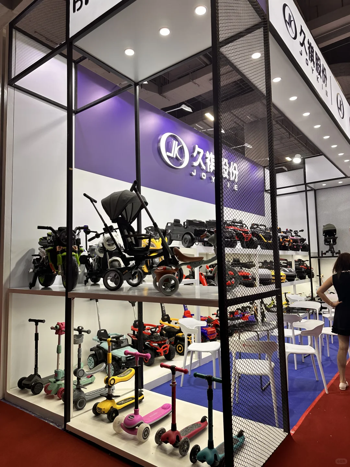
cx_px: 175
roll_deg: +0.2
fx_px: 324
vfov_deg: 71.6
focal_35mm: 24
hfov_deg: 56.8
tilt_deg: +3.2
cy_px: 234
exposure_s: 1/214
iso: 80
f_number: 1.78
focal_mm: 6.86
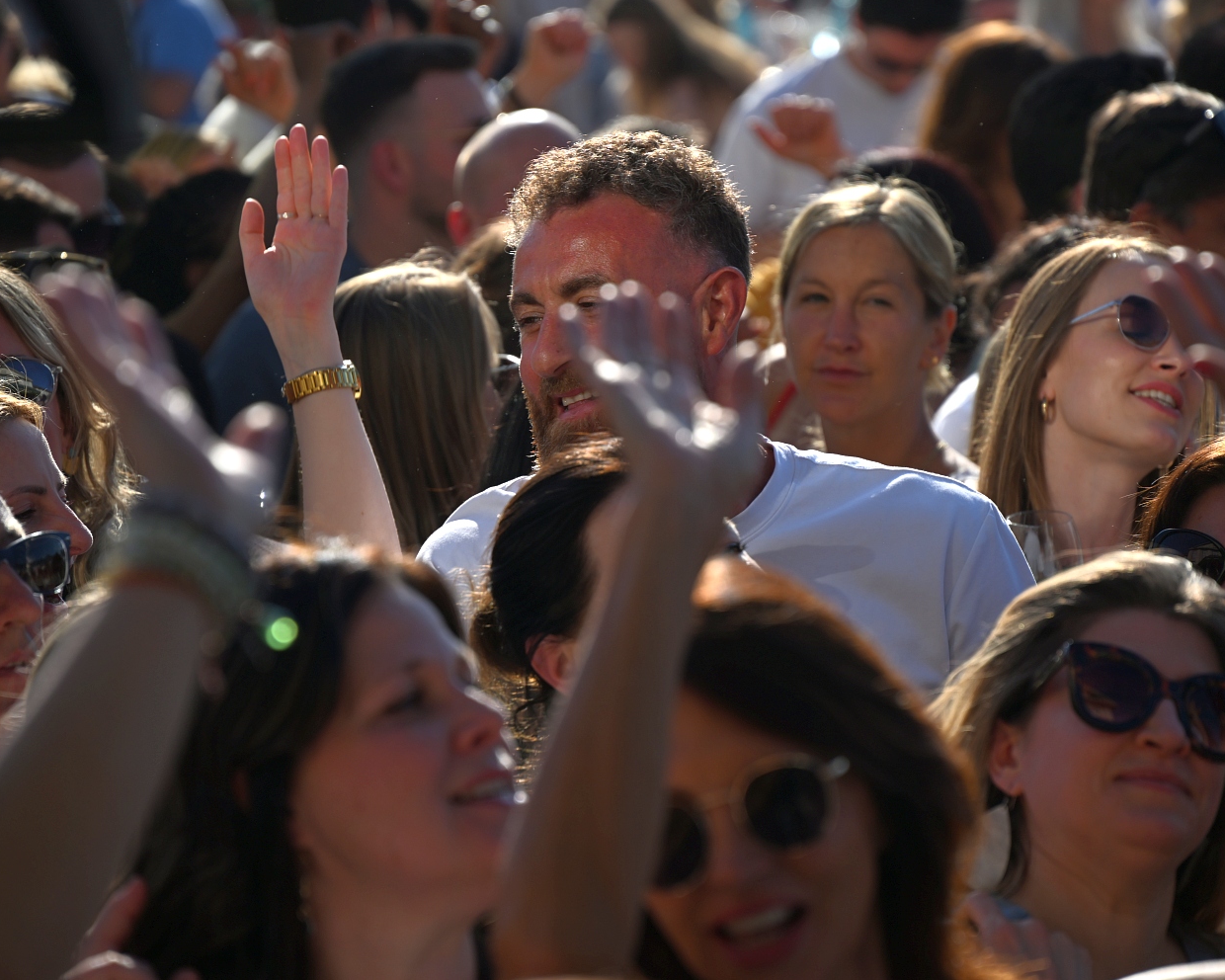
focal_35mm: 227
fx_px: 8230
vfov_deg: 6.8
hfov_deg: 8.5
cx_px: 659
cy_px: 489
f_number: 6.3
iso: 100
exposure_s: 1/500
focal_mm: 200
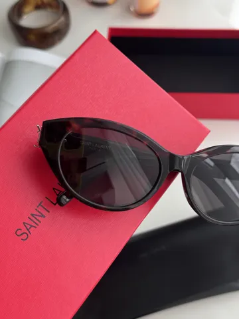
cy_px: 160
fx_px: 442
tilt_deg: -63.5
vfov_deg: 39.7
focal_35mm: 48
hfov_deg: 30.3
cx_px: 120
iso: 100
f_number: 1.78
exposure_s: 1/119
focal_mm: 6.76
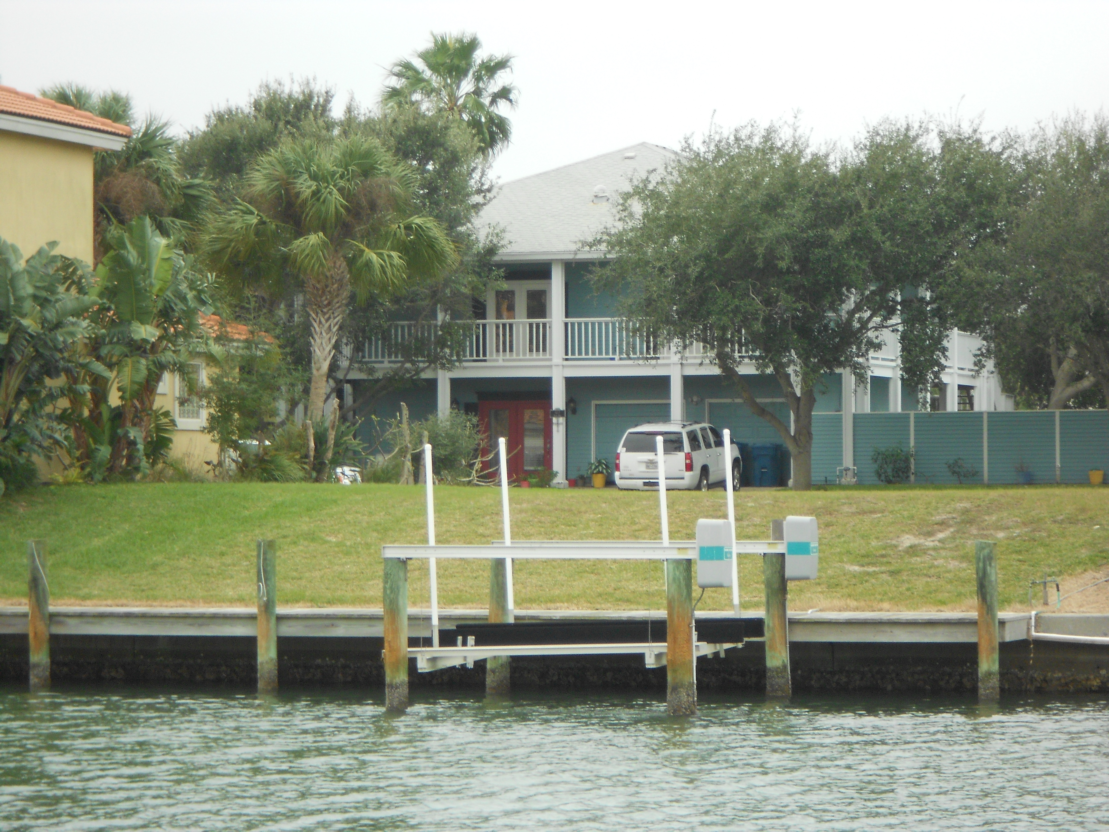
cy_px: 416
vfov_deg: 11.4
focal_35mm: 130
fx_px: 4165
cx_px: 554
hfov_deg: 15.2
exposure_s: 1/60
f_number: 6.5
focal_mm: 23
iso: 125
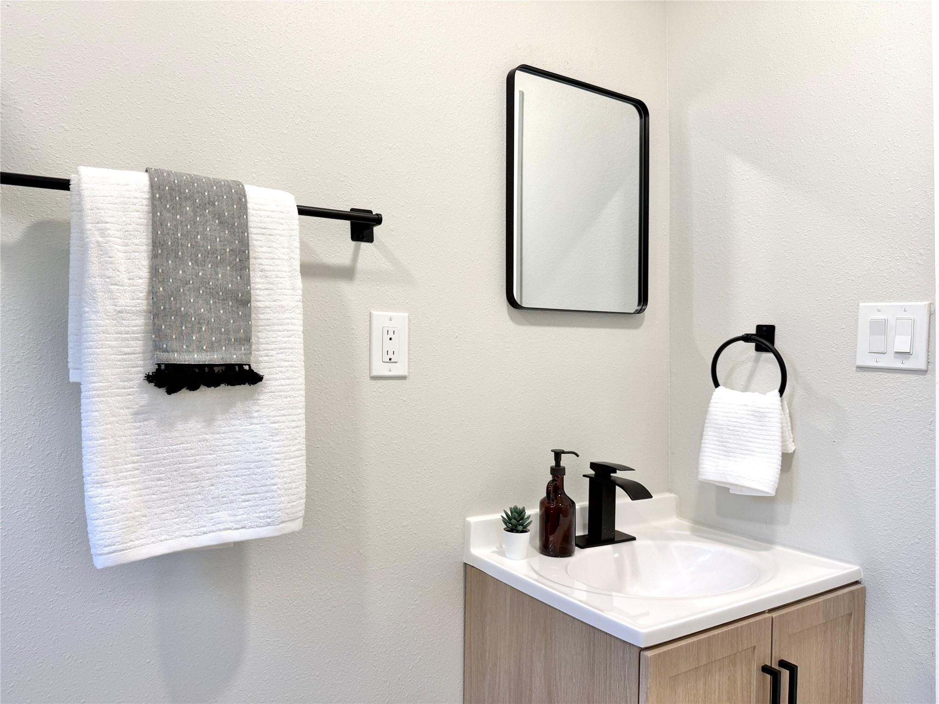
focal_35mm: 24
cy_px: 352
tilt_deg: +1.1
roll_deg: -0.2
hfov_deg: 71.6
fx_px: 651
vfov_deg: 56.8
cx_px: 470
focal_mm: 6.76
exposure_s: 1/120
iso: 100
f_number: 1.78
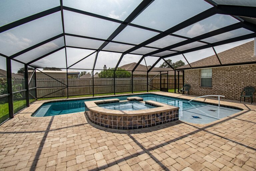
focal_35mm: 15
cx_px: 128
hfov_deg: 100.4
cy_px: 86
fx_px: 107
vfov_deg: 77.3
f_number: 16
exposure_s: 1/30
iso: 200
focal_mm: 10
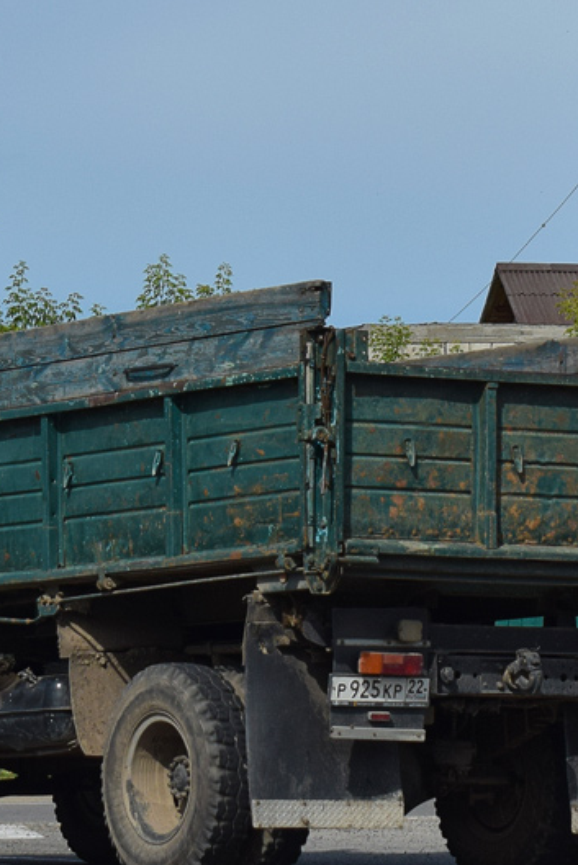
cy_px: 406
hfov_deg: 7.3
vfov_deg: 11.0
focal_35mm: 187
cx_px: 213
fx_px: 4504
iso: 200
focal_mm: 55
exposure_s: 1/1250
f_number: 7.1
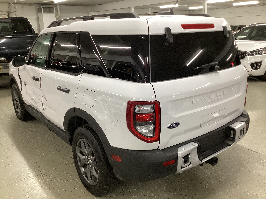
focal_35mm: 31
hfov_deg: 58.4
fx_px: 238
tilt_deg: -18.6
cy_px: 100
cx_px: 133
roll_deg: +0.9
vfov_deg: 45.4
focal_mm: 3.3
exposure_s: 1/50
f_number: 2.4
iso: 200
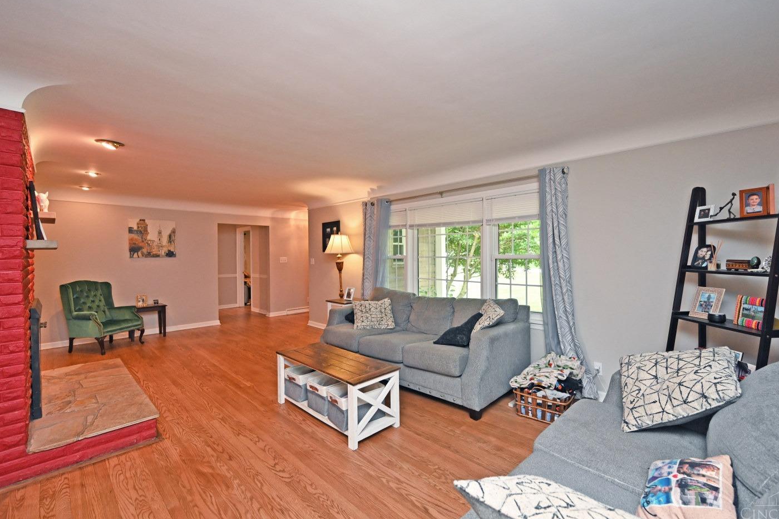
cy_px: 255
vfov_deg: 77.3
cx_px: 408
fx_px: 325
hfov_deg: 100.3
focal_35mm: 15
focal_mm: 14
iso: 800
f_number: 4
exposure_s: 1/60
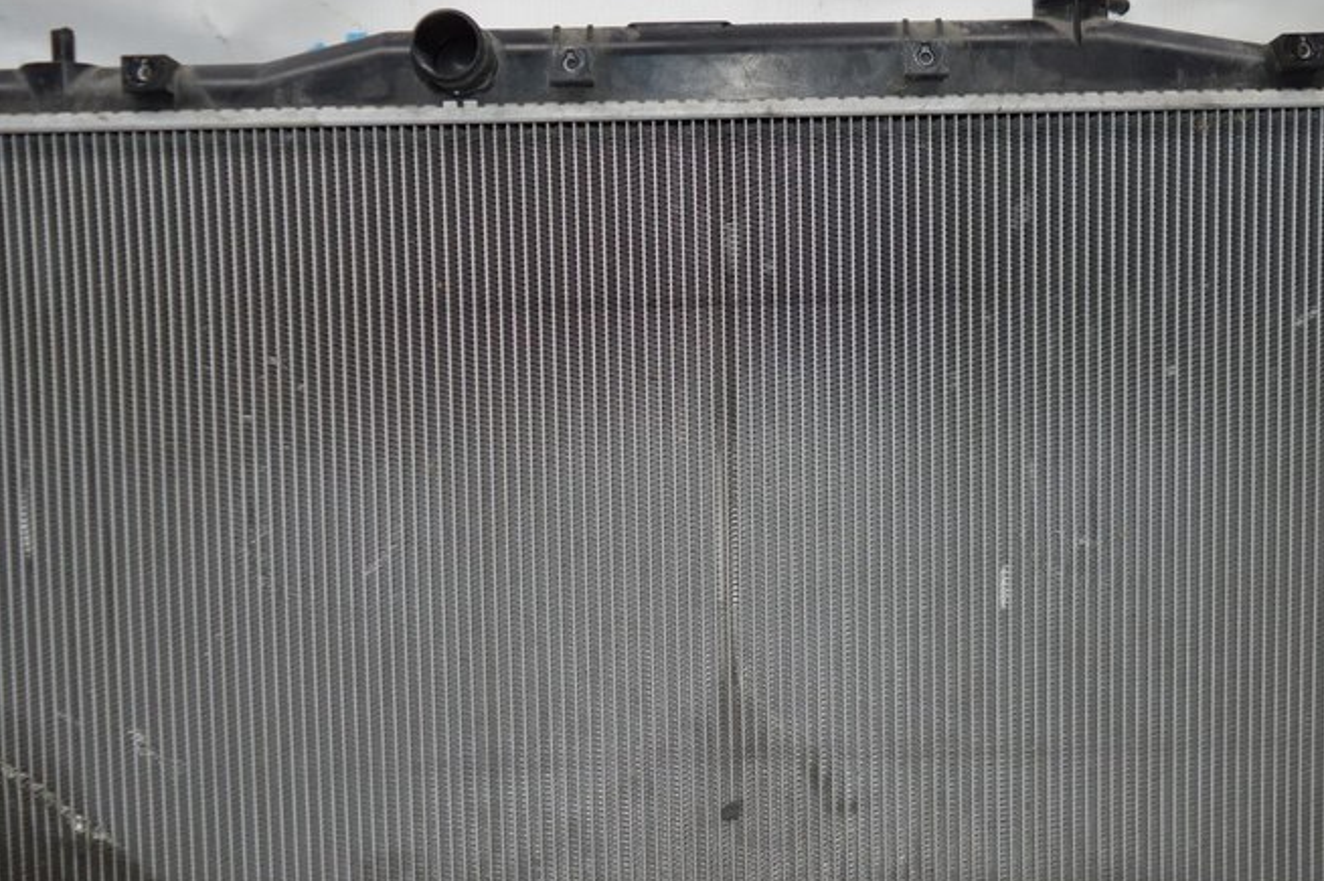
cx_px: 741
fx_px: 1727
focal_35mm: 47
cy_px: 453
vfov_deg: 28.6
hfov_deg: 41.9
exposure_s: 1/100
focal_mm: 20
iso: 400
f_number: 4
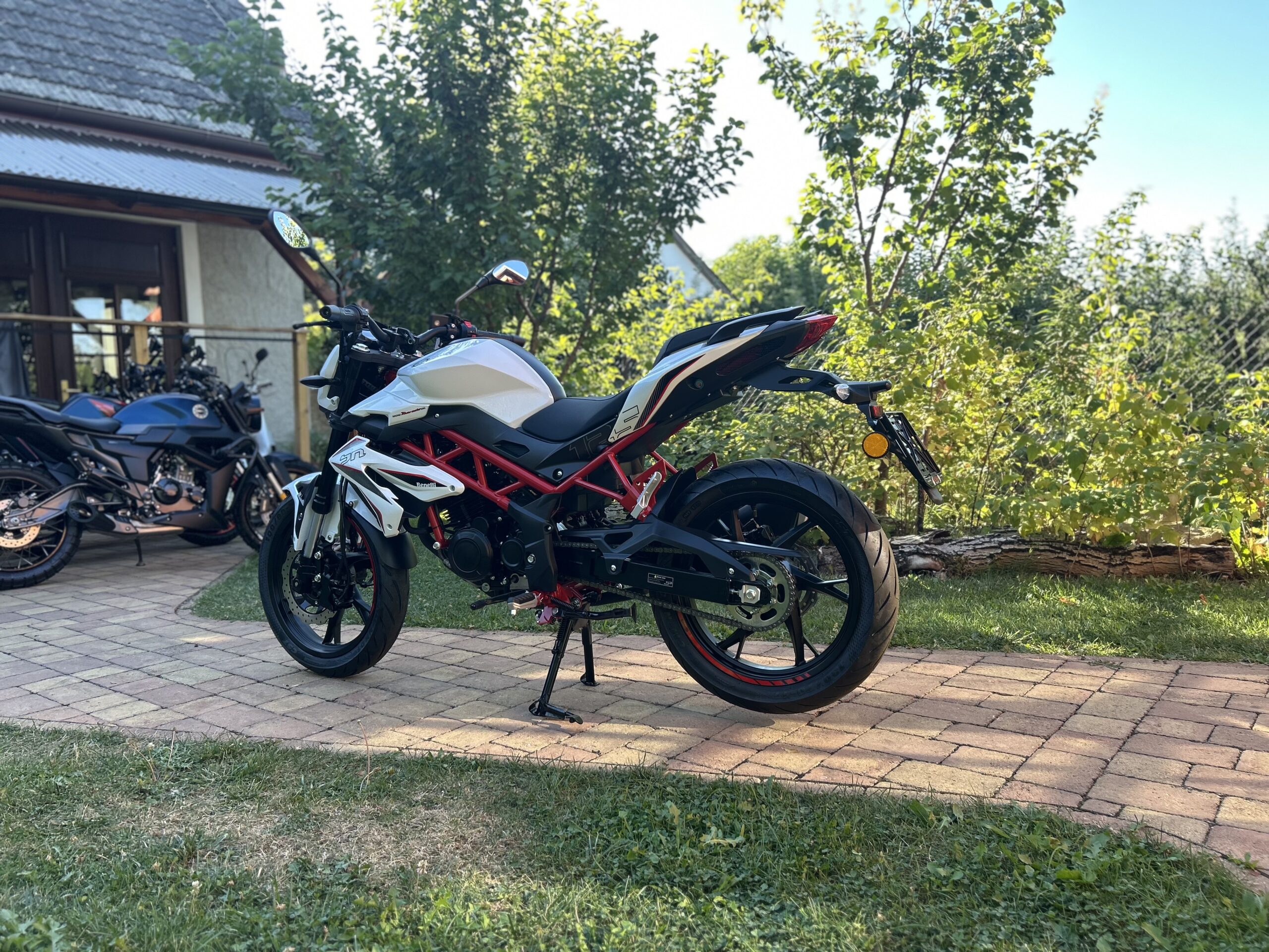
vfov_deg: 53.1
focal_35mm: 26
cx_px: 634
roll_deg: +2.6
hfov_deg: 67.3
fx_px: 953
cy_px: 476
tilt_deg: -4.3
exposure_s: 1/290
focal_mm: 5.7
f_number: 1.5
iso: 50
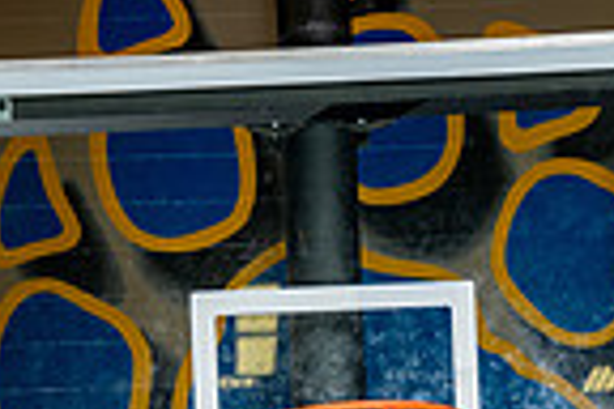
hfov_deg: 16.4
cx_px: 256
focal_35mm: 125
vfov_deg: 9.8
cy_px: 950
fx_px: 2132
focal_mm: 40
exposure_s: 1/250
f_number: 4
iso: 160
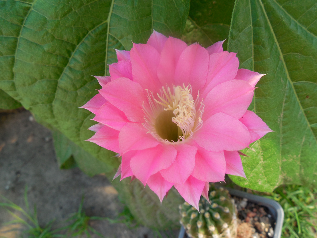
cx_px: 158
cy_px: 119
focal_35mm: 31
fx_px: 284
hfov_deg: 58.4
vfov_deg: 45.4
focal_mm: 5.6
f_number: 3.6
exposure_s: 1/100
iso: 125
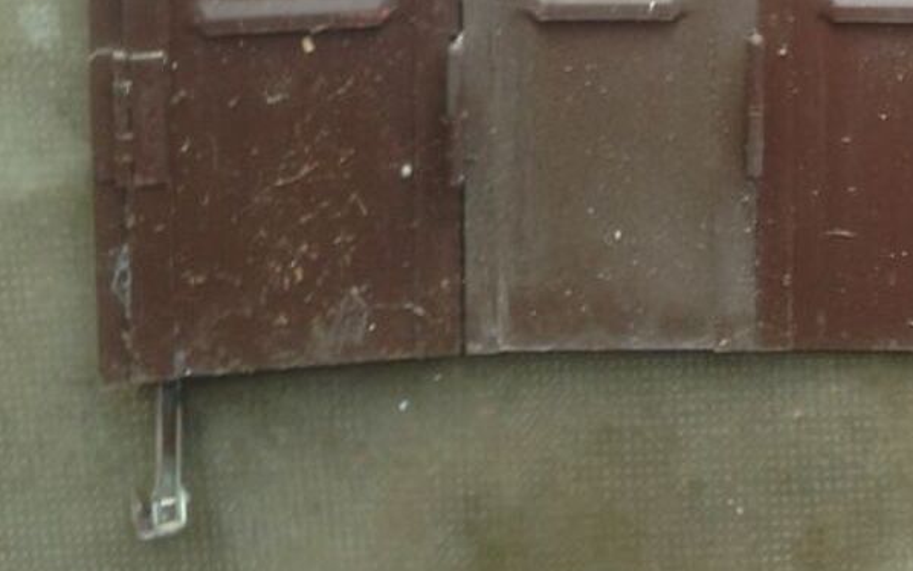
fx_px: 1941
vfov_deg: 15.0
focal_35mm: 78
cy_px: -376
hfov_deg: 26.2
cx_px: 664
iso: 50
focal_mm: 4.12
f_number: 2.4
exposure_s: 1/40
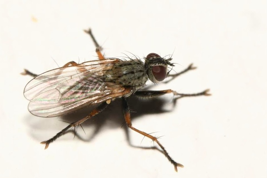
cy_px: 89
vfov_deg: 8.7
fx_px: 1168
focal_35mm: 158
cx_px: 134
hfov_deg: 13.0
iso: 250
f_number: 32
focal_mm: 105
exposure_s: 1/60
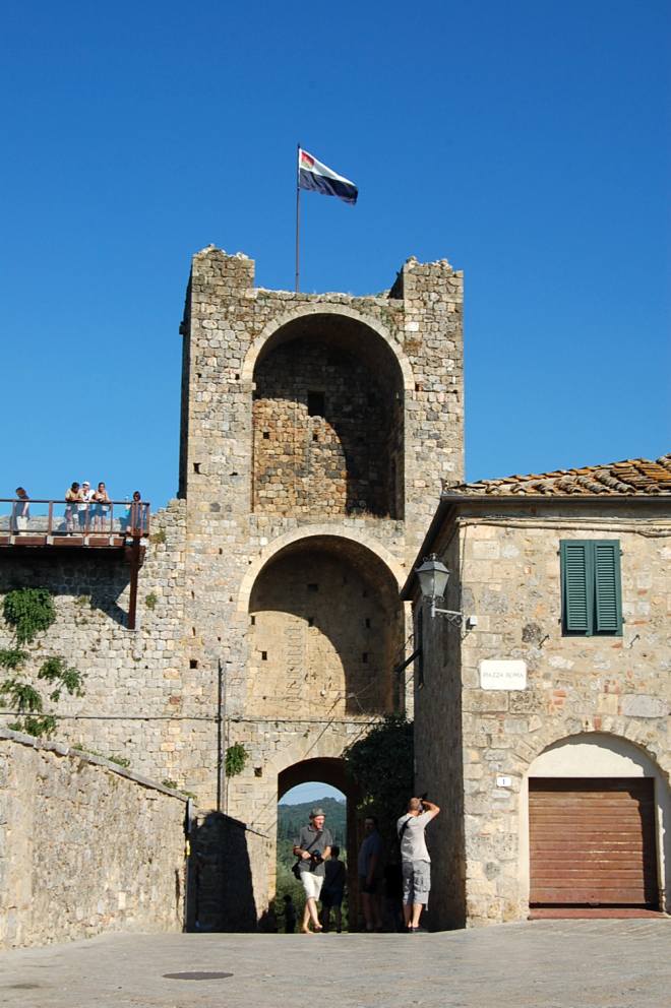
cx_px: 336
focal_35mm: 51
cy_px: 504
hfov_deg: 26.4
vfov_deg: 38.9
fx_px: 1428
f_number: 10
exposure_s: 1/320
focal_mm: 34
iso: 200
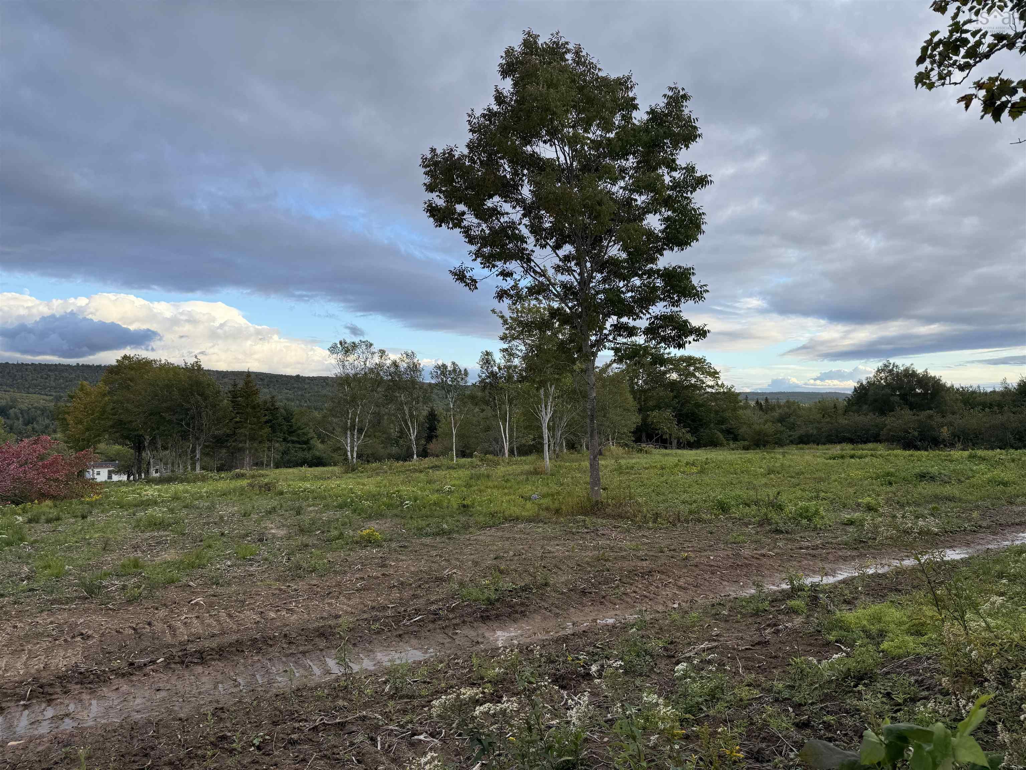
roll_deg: +0.2
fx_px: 711
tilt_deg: +1.7
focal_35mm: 24
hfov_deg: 71.6
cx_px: 513
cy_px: 385
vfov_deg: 56.8
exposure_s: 1/1156
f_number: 1.78
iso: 80
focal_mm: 6.76
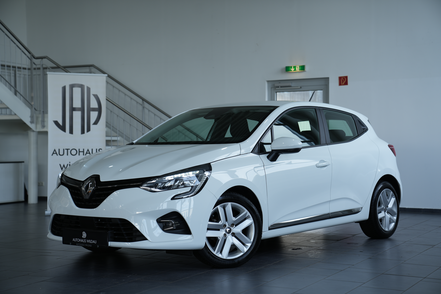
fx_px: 747
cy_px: 147
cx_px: 220
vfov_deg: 22.3
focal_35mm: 61
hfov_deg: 32.9
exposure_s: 1/100
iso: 100
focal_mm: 61
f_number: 3.2
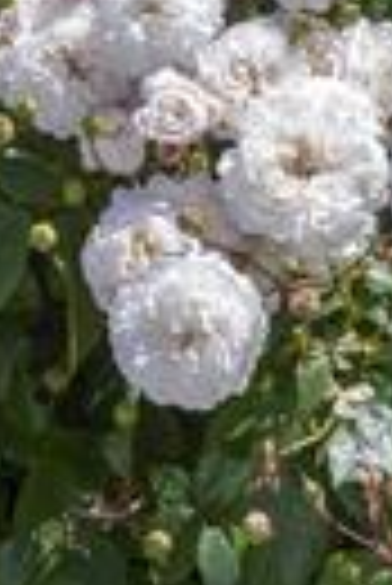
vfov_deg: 6.0
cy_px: -225
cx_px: 7
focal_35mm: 342
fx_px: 5571
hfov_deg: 4.0
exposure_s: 1/320
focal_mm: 105
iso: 100
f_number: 10
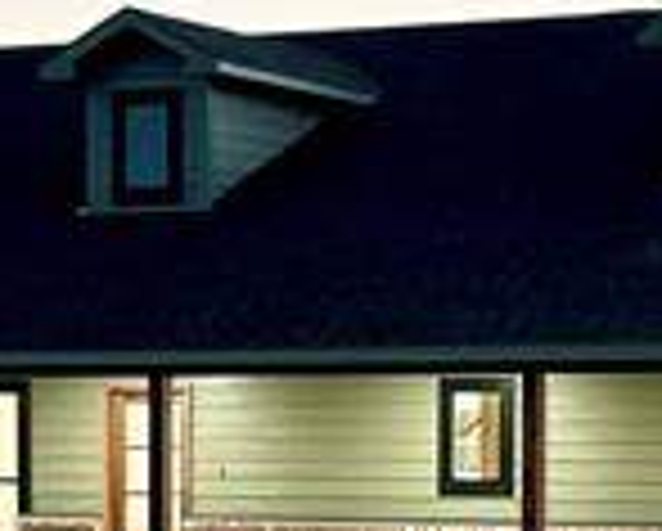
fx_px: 3198
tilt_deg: -1.1
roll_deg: -0.3
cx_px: 680
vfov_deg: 9.4
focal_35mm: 163
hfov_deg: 11.7
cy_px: 526
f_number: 1.78
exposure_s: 1/60
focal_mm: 6.76
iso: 320
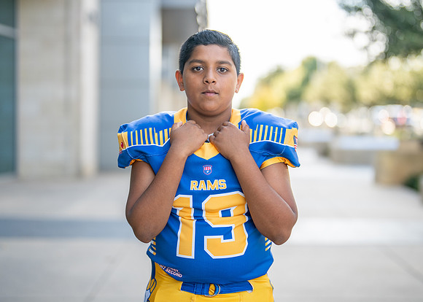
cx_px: 214
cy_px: 140
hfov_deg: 32.9
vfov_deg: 23.8
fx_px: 716
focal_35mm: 60
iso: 125
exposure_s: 1/1600
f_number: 1.2
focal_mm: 50
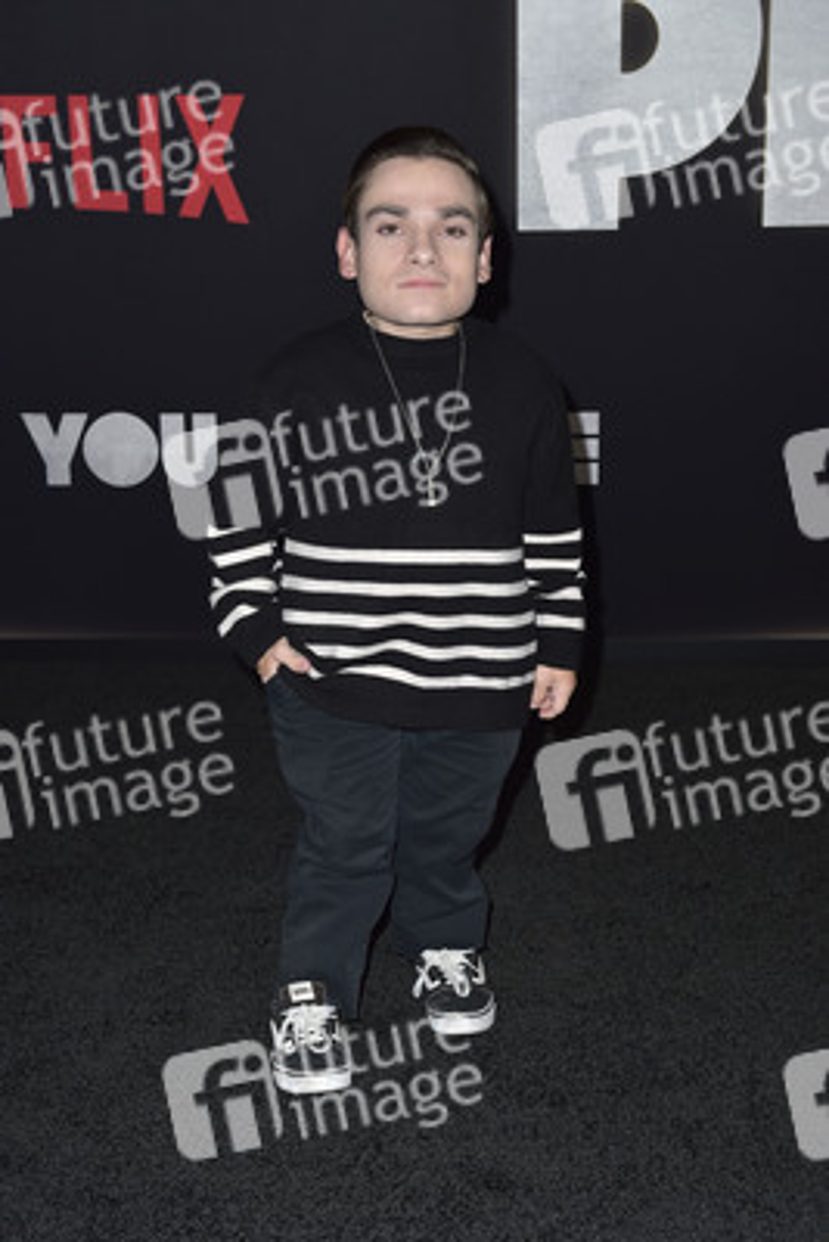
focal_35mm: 56
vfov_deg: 35.6
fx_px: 1933
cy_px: 621
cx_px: 414
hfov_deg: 24.2
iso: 400
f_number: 6.3
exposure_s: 1/250
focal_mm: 56
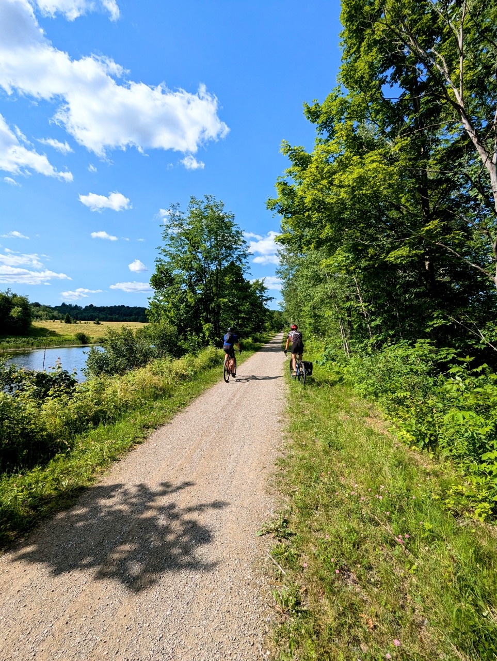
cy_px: 330
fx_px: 306
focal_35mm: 16
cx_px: 248
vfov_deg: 94.4
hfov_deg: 78.2
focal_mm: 2.35
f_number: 2.2
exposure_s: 1/2119
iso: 49
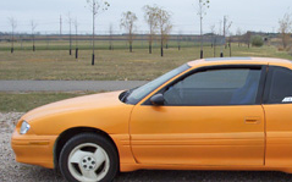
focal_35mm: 59
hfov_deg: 34.1
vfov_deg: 21.9
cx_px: 204
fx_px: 469
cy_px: 124
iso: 100
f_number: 4.5
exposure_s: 1/210
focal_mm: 6
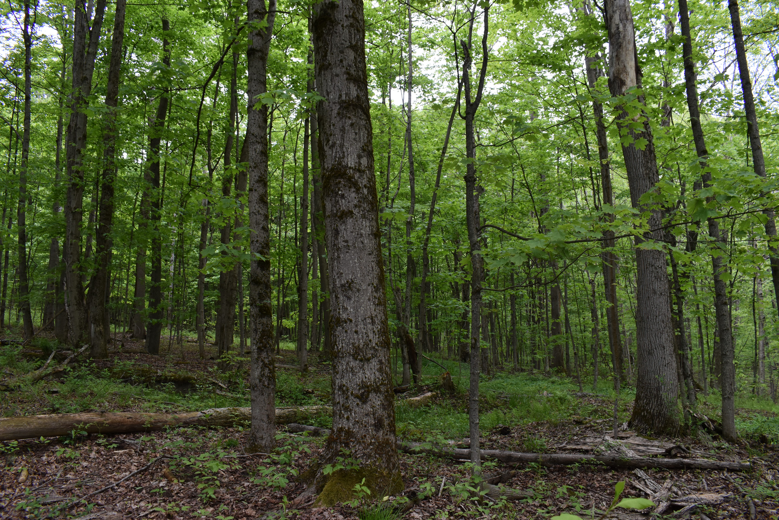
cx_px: 390
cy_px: 260
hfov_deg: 67.4
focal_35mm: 27
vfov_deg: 48.0
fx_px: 584
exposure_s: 1/160
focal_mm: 18
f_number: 6.3
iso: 400
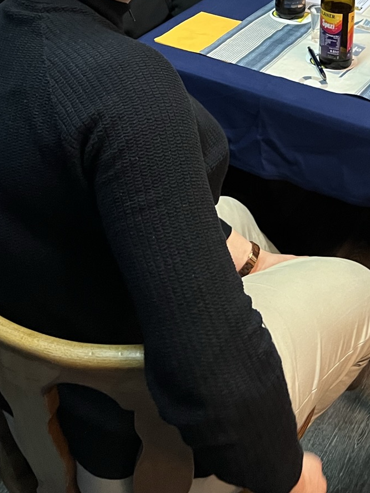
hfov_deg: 24.4
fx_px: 854
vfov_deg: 28.6
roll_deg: +0.2
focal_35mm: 60
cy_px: -76
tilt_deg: -17.0
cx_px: 208
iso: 400
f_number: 1.5
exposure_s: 1/33
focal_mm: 5.7
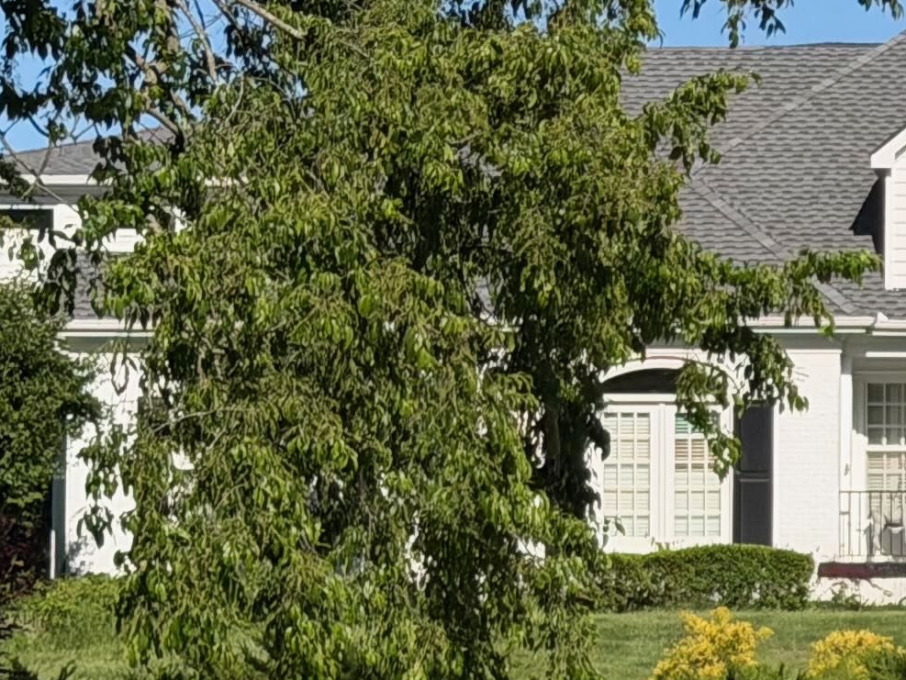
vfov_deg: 7.6
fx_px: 5132
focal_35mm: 196
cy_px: 521
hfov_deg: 9.8
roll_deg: +0.5
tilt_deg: +3.0
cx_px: 1412
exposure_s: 1/3891
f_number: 1.78
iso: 64
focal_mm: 6.76
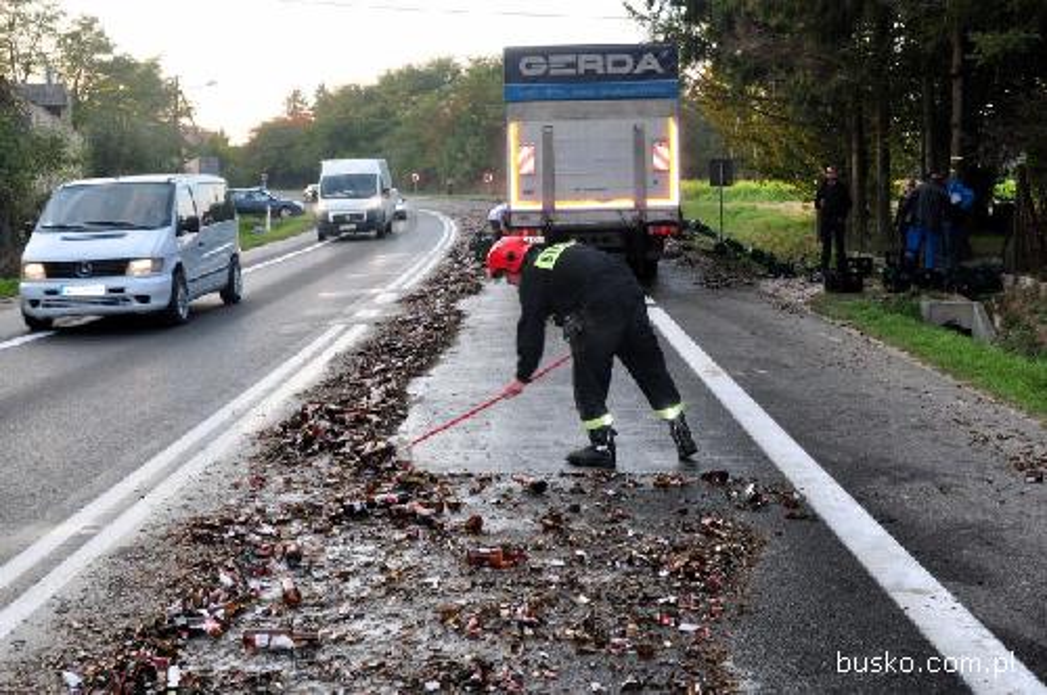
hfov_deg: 46.5
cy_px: 348
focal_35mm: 42
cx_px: 524
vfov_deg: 31.8
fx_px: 1220
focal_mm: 28
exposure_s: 1/80
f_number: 9
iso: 500
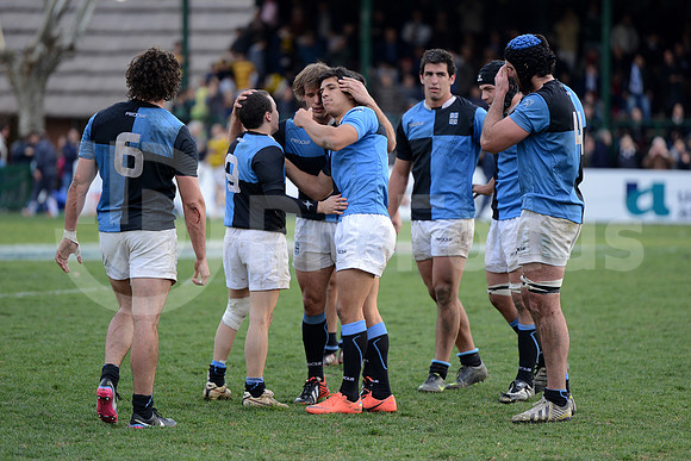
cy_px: 230
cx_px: 346
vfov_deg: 7.0
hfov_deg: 10.5
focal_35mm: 195
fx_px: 3744
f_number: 2.8
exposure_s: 1/500
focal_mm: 195
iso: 800
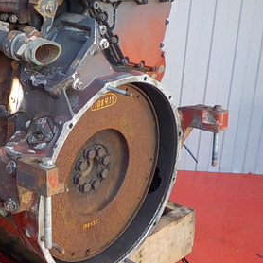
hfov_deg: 26.9
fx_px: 524
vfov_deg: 27.9
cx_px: 11
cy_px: 80
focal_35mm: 61
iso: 125
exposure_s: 1/30
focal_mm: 4.1
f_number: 3.3
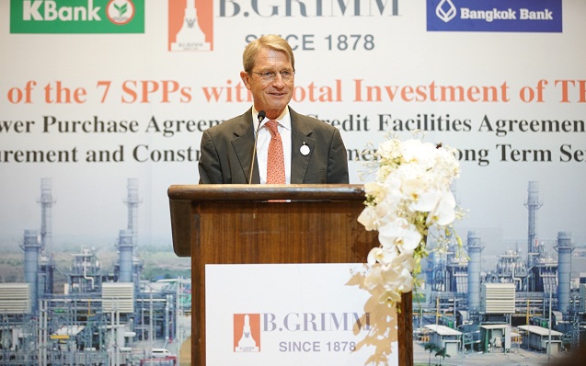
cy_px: 172
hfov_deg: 16.3
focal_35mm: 128
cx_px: 293
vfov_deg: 10.2
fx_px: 2044
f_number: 2.8
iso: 2000
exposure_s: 1/160
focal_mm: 125
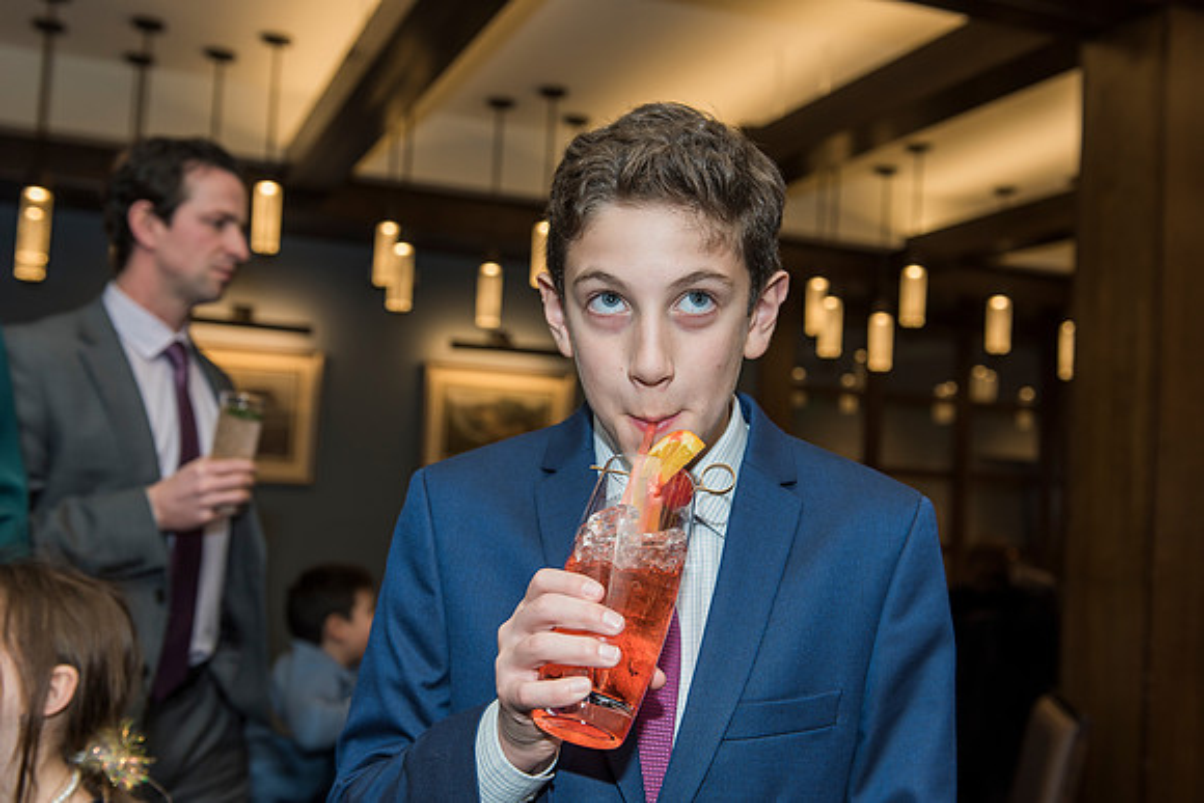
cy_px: 402
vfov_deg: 33.4
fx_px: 1338
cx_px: 602
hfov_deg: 48.4
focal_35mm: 40
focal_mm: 40
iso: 400
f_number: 4.5
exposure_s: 1/125
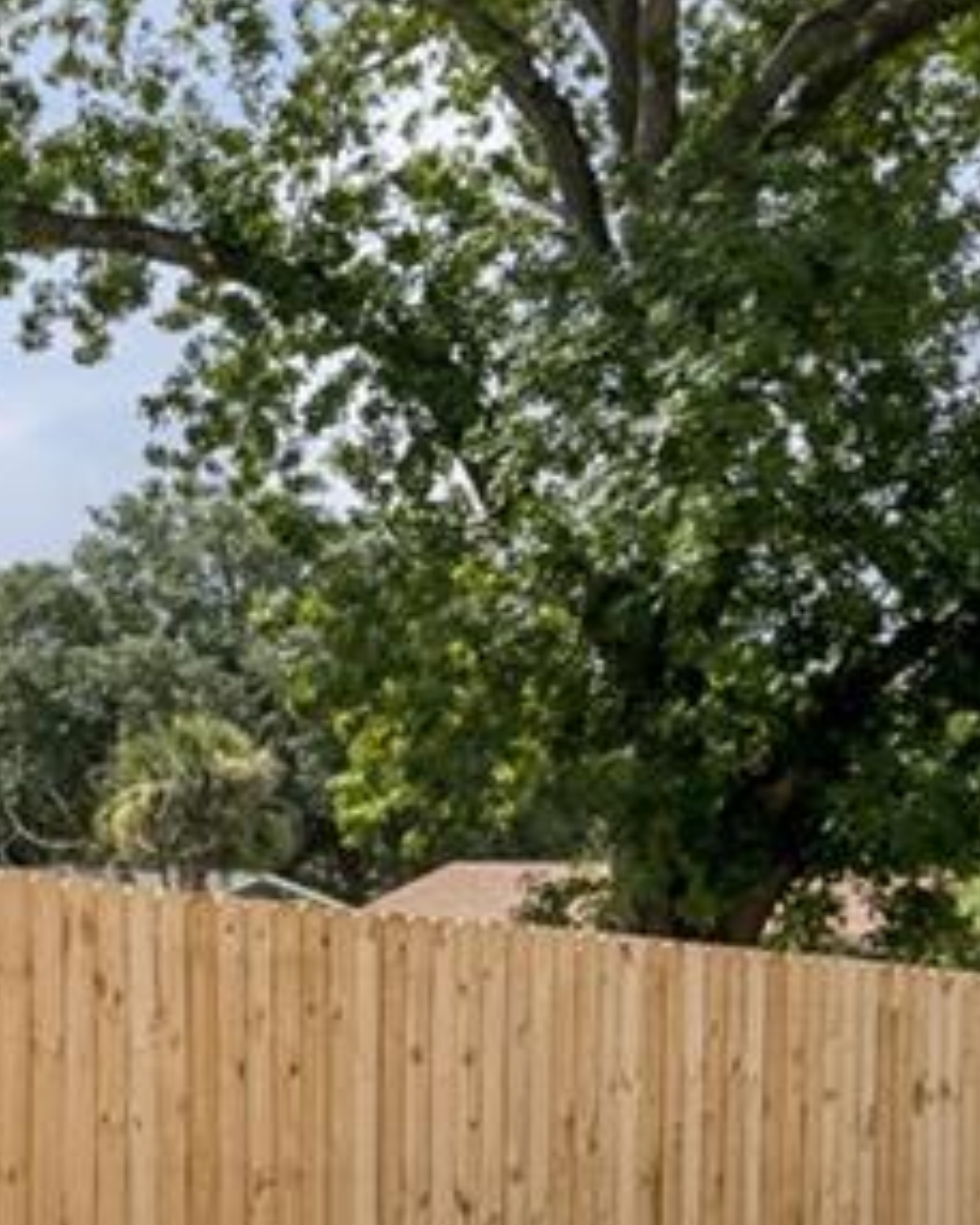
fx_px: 3044
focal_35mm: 84
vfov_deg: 22.5
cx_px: -235
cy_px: 938
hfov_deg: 17.3
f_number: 9
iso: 400
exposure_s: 1/1250
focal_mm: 16
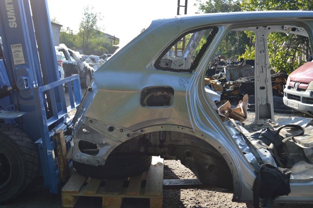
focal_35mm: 36
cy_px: 104
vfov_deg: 36.8
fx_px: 313
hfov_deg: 53.2
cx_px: 156
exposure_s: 1/200
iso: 100
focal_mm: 24
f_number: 7.1
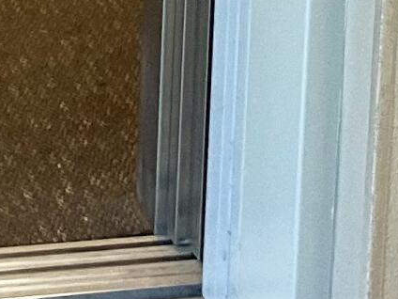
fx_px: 2357
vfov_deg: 6.8
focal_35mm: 205
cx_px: -149
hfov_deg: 9.4
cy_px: -439
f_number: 1.8
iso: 80
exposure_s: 1/60
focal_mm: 3
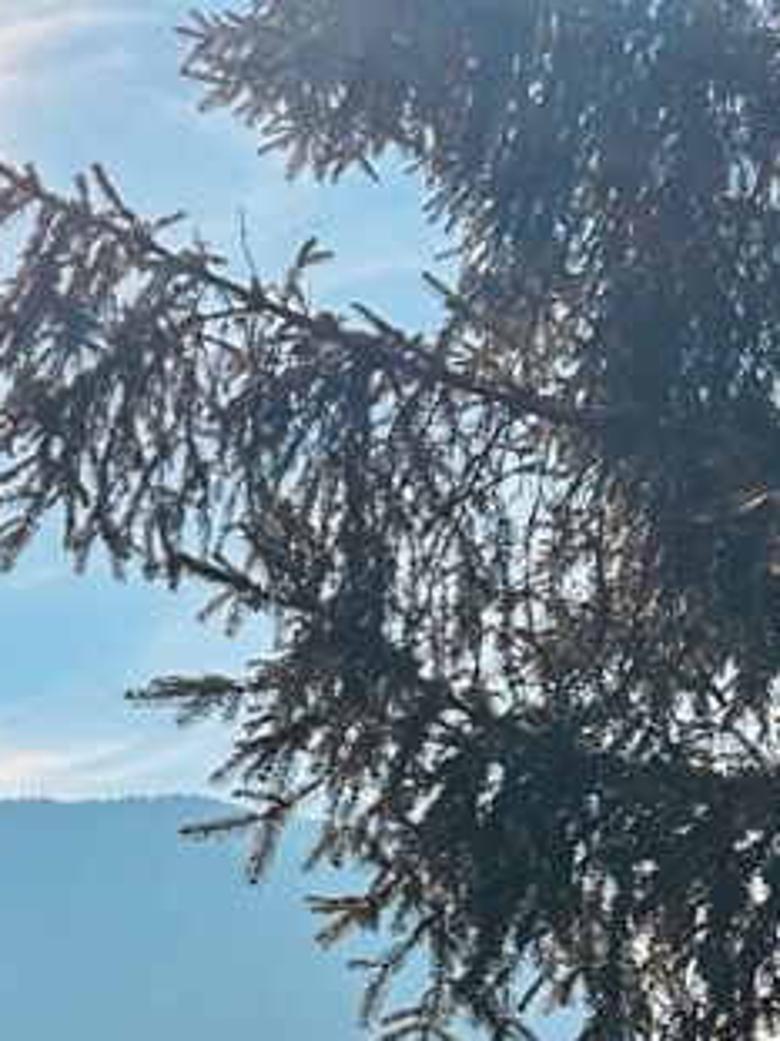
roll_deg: -0.2
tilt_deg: +7.5
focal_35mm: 117
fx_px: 3518
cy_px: 870
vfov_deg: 16.7
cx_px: -100
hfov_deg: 12.4
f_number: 1.5
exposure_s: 1/8696
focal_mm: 5.7
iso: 50
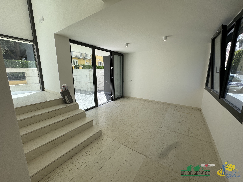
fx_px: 98
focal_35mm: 14
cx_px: 122
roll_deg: +0.8
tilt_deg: -12.3
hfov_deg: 102.1
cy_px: 91
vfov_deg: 85.7
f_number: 2.2
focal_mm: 2.22
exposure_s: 1/314
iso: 40
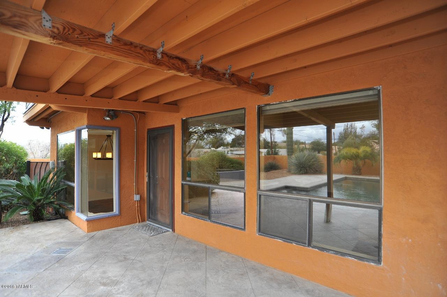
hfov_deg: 90.0
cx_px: 224
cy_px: 148
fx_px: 223
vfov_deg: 67.3
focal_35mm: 18
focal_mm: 18
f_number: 5.6
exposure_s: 1/80
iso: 320
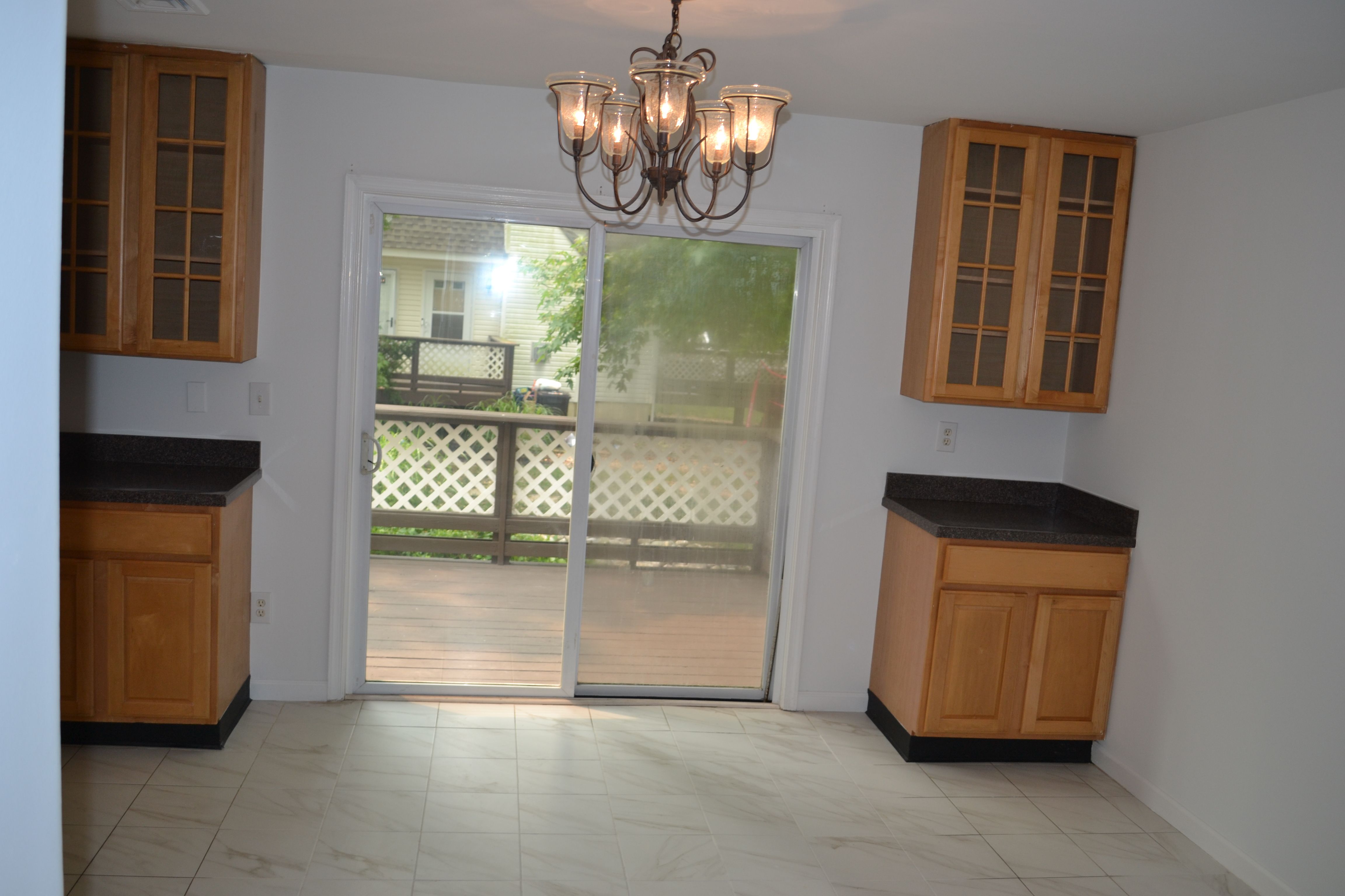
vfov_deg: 43.6
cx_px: 672
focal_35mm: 30
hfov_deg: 61.9
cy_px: 448
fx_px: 1121
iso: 160
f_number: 4
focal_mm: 20
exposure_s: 1/125
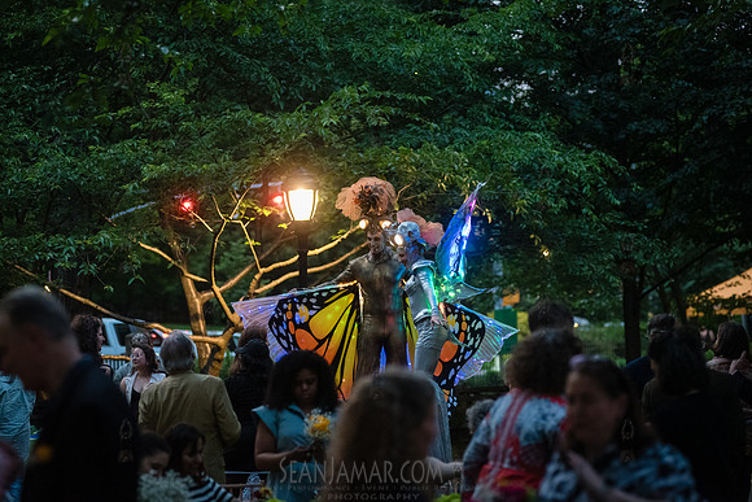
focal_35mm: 120
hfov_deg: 17.1
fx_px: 2507
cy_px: 251
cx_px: 376
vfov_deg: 11.4
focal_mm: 120
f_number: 3.5
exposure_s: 1/200
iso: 6400
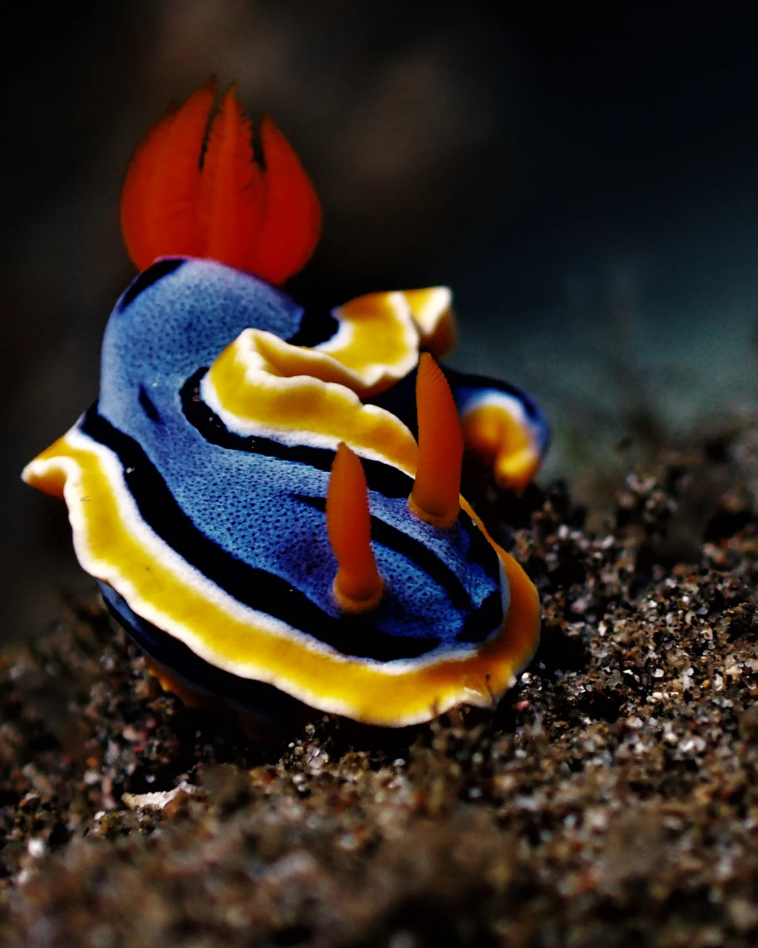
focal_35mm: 131
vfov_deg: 14.7
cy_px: 476
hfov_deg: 11.8
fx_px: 3675
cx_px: 390
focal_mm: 18
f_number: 14
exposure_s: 1/50
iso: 160
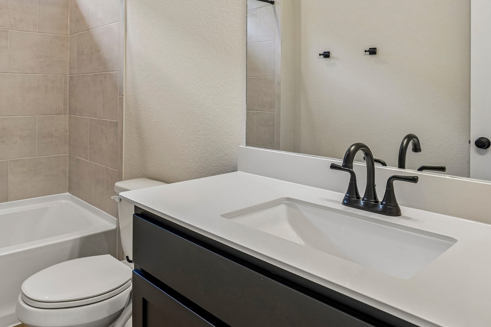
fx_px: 368
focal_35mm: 27
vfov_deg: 46.6
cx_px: 168
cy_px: 92
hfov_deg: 65.8
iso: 400
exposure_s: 1/20
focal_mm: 16
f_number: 8
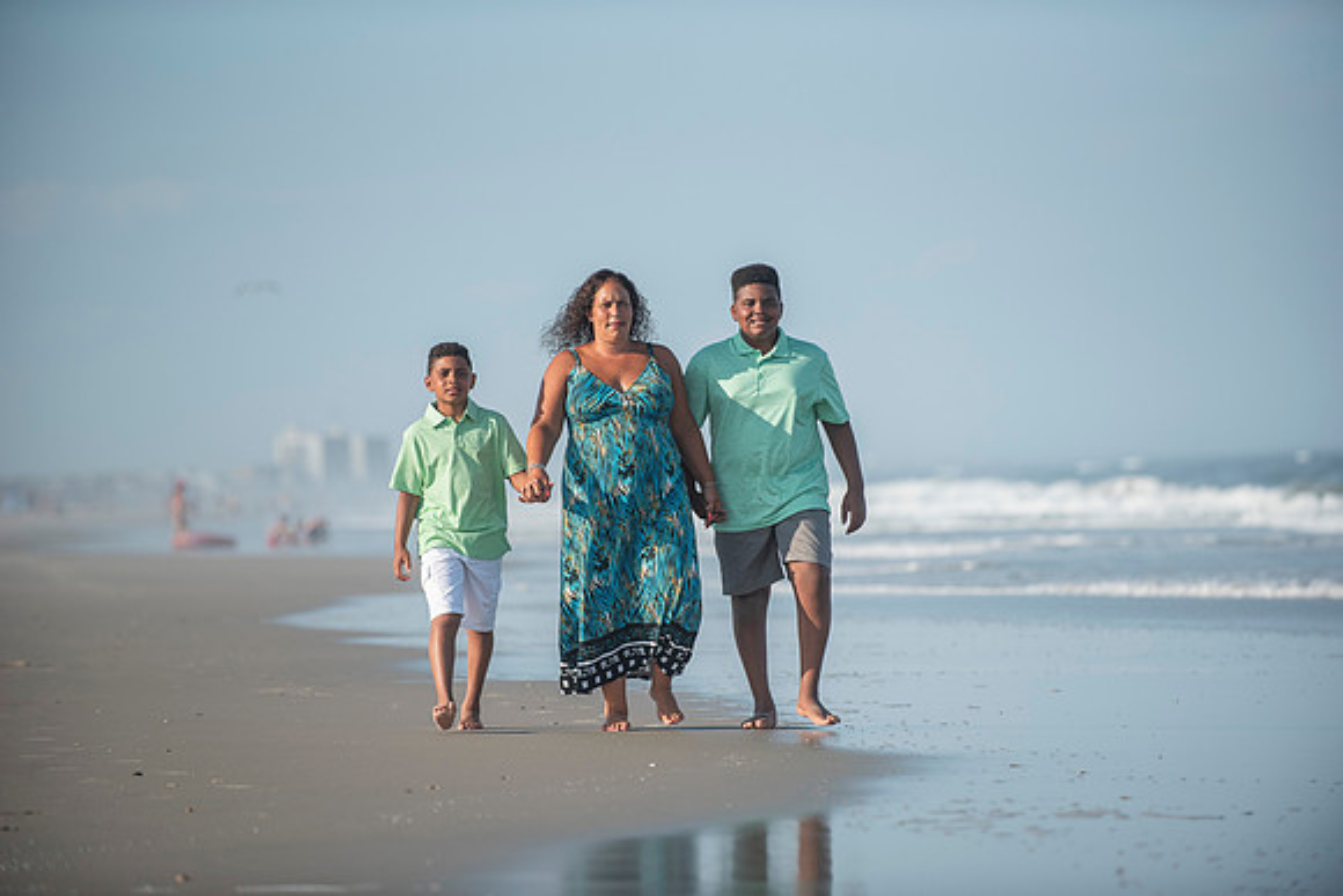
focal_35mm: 190
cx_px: 672
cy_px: 448
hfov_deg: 10.8
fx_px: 7089
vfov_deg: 7.2
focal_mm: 190
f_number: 3.5
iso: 250
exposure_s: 1/4000
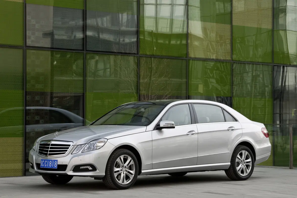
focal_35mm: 98
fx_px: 808
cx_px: 148
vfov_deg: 14.0
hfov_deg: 20.8
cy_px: 99
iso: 100
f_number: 16
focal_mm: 98
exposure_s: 1/20
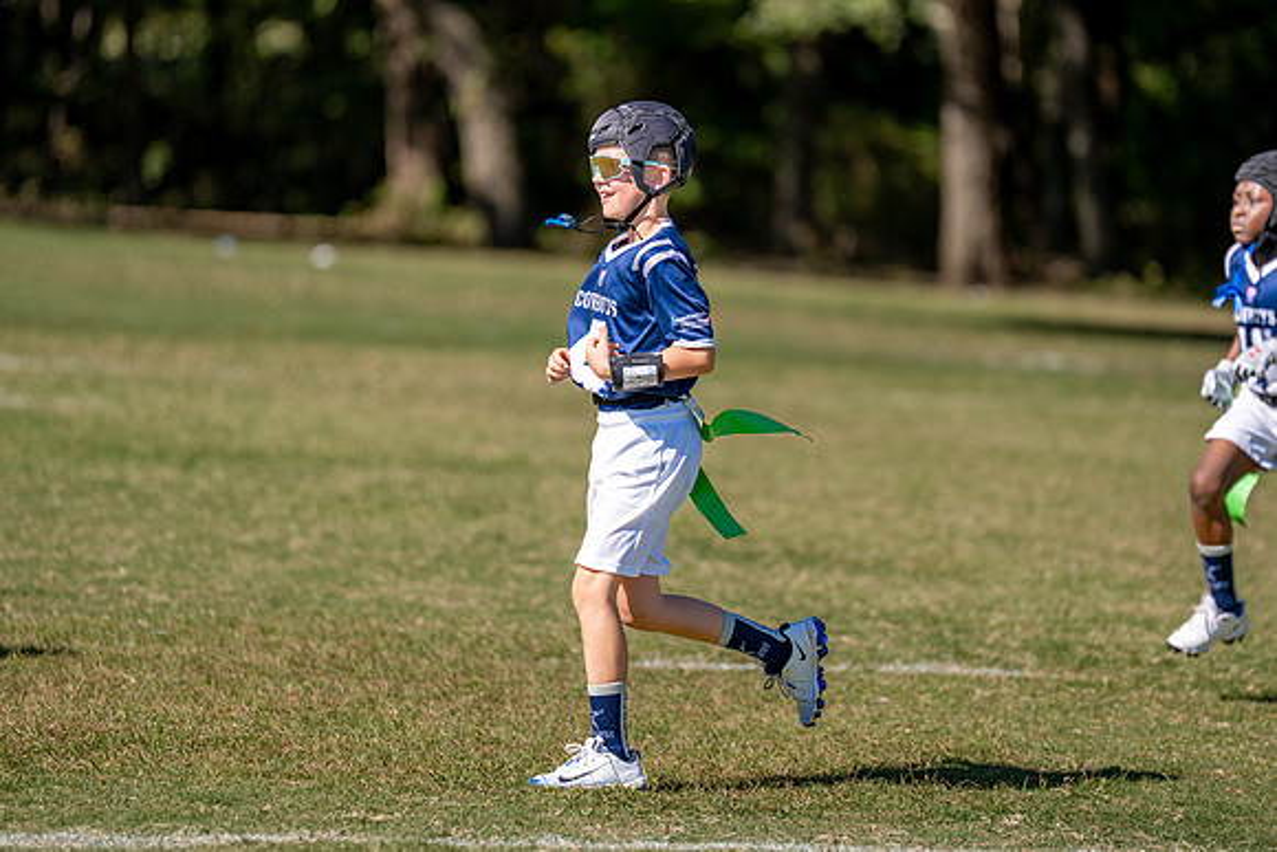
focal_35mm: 250
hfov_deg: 8.2
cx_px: 682
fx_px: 8886
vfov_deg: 5.5
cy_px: 347
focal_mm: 200
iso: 160
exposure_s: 1/3200
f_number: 2.8
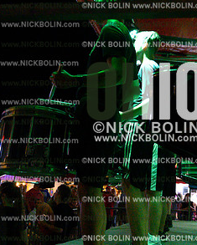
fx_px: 371
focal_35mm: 51
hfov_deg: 29.3
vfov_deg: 36.5
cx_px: 146
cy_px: 102
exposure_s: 1/1000
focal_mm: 27.5
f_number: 4
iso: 32000
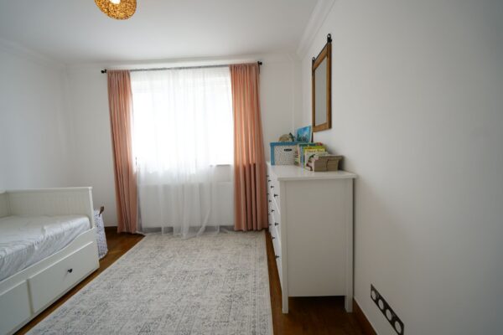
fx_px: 224
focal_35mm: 16
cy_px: 168
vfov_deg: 73.7
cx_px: 252
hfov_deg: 96.7
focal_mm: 16
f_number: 4
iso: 400
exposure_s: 1/125
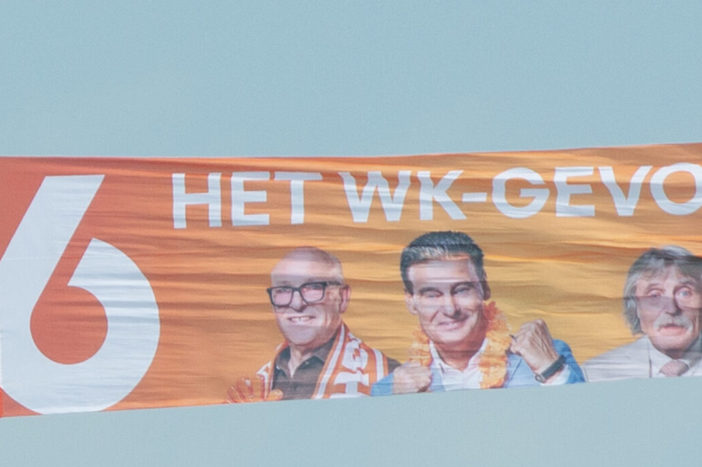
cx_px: 467
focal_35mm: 231
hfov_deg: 8.9
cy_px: 241
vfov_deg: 5.9
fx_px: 4501
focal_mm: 100
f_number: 9
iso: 100
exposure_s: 1/320
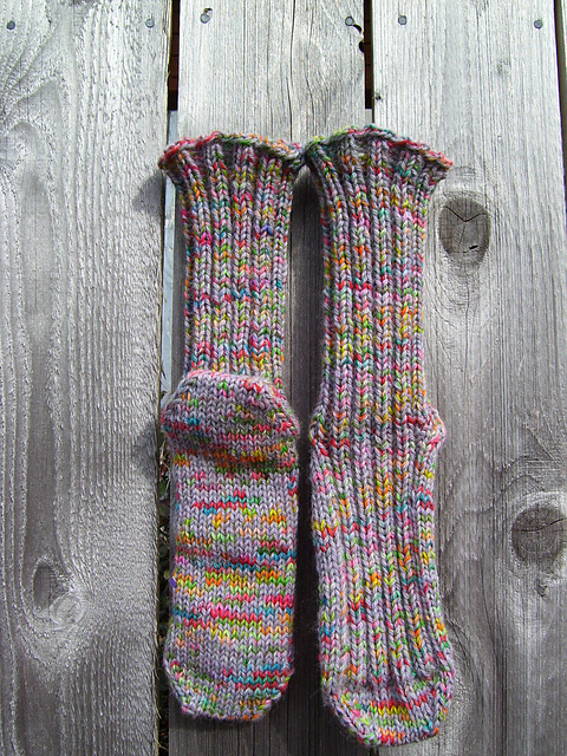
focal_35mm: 36
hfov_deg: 39.7
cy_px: 378
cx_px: 284
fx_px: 786
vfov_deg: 51.4
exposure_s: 1/350
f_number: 4.8
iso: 80
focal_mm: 6
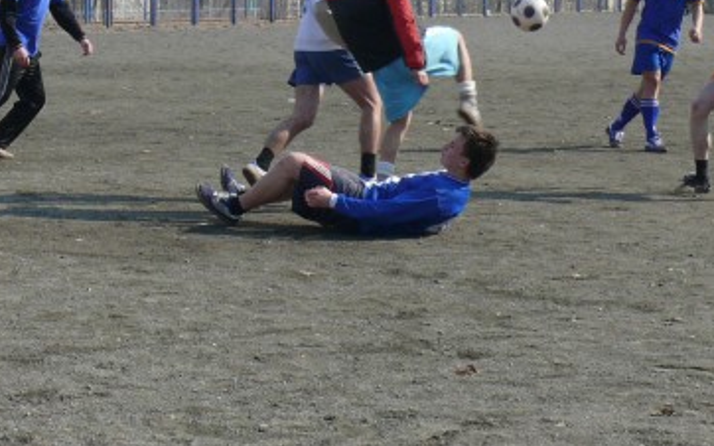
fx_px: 2509
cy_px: 17
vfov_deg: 10.1
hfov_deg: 16.2
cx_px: 258
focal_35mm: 129
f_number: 5.6
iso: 100
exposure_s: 1/320
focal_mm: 10.3
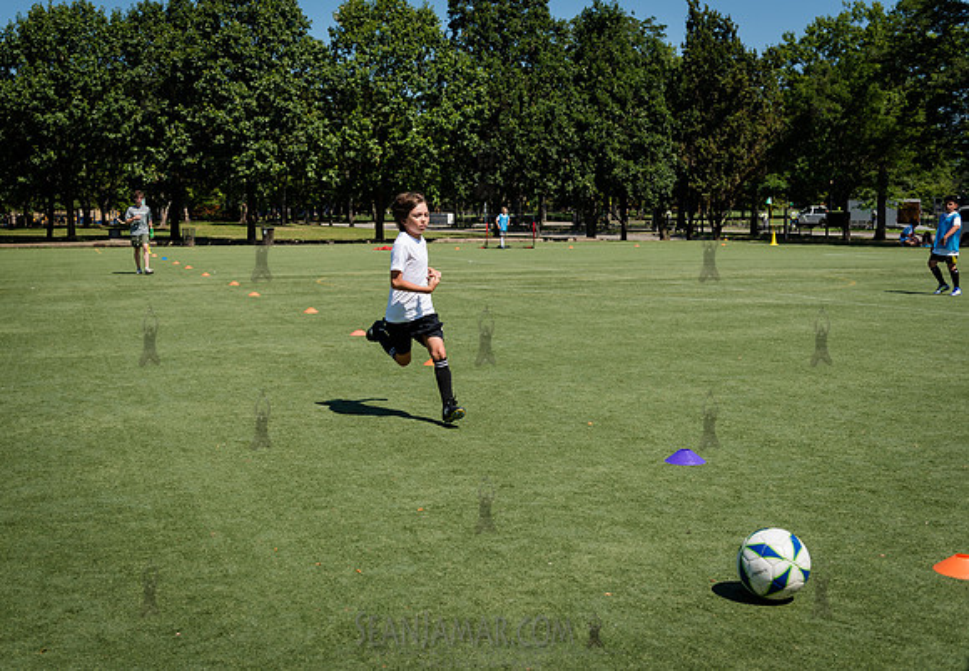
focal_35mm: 44
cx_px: 407
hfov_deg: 44.2
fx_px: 1190
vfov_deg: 31.5
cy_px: 314
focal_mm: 38
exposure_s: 1/1600
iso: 200
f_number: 4
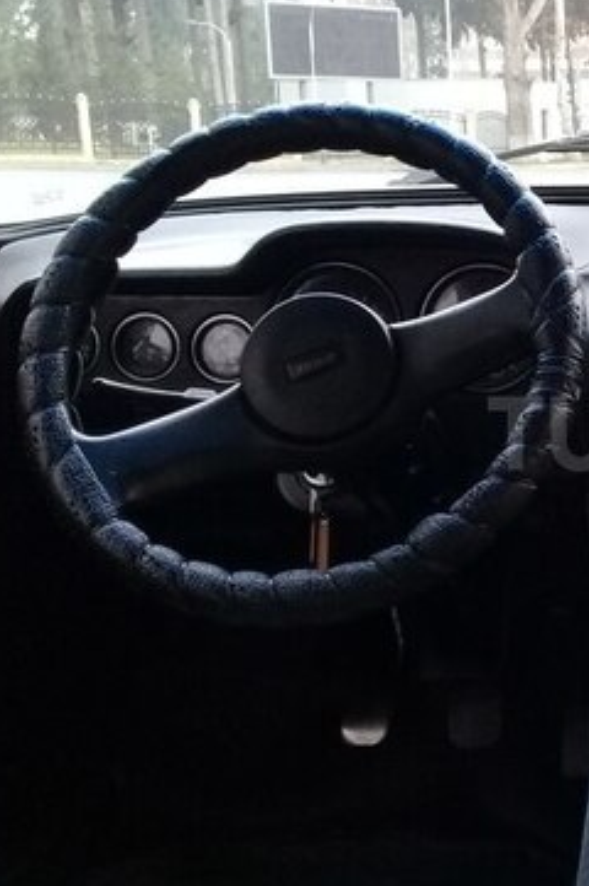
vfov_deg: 34.0
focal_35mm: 59
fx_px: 1451
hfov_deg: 21.1
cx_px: 739
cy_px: 433
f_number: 2.2
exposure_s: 1/25
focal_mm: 3.3
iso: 200
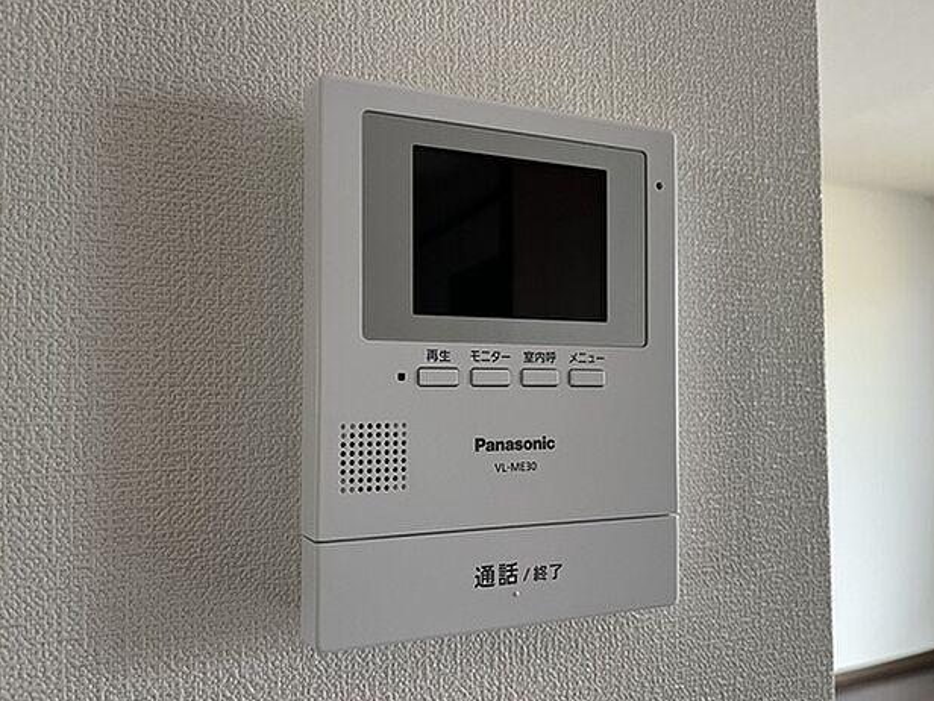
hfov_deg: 65.3
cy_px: 361
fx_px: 729
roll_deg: -0.1
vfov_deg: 51.3
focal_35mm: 27
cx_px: 484
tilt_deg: +1.8
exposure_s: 1/99
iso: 125
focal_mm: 5.1
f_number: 1.6
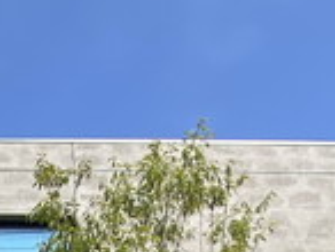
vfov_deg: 14.0
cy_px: 614
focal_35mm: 71
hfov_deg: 25.2
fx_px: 688
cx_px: -41
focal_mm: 1.54
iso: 20
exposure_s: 1/1229
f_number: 2.4
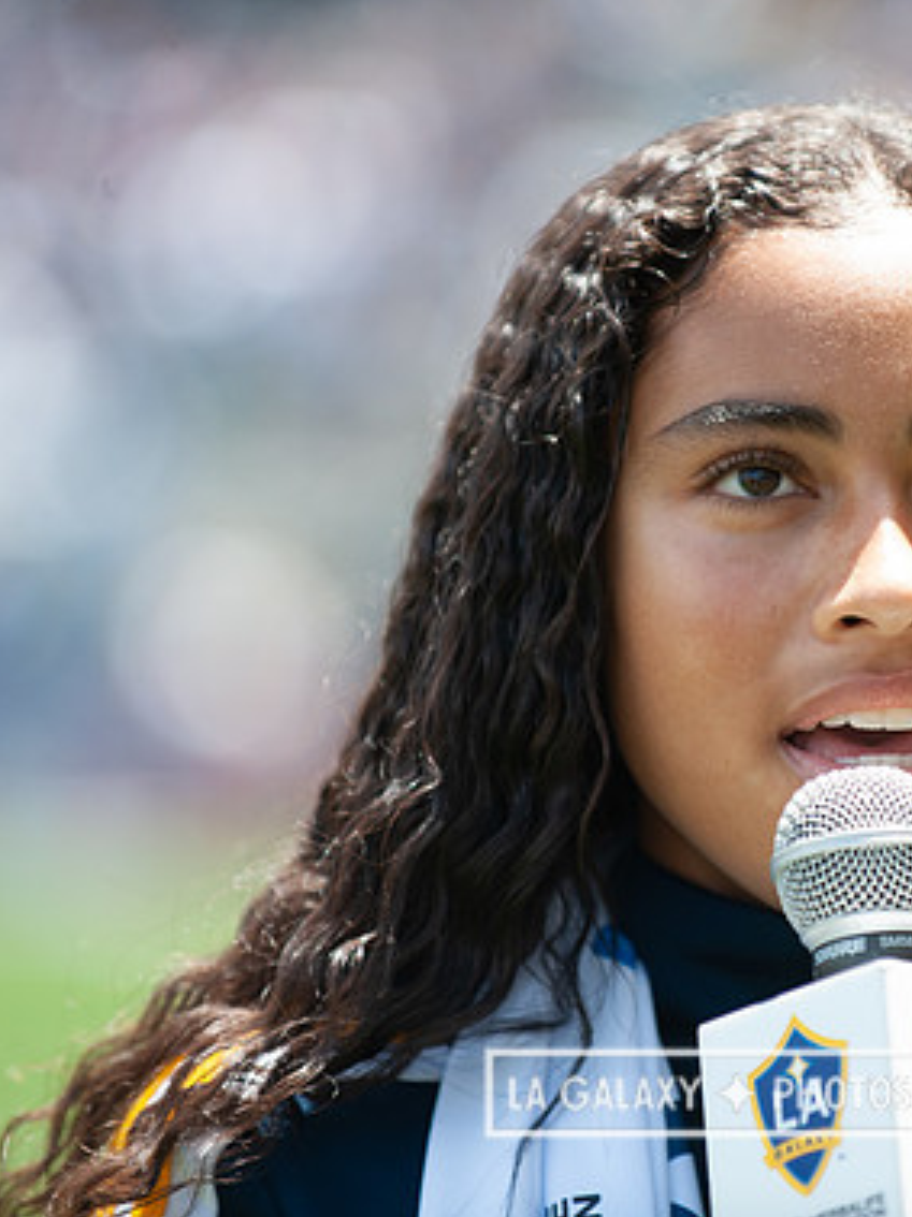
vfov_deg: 6.7
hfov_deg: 5.0
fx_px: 10375
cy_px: 608
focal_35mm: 295
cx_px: 712
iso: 200
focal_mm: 200
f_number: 3.5
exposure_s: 1/640
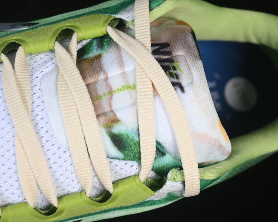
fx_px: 699
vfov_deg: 18.1
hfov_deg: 22.5
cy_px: 111
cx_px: 151
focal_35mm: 85
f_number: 7.1
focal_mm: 50
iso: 160
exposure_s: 1/80
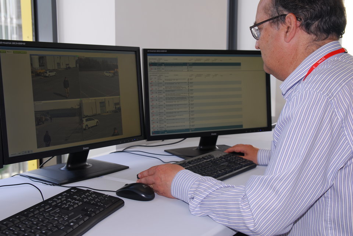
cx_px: 176
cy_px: 118
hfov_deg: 41.1
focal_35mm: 48
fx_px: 471
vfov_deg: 28.1
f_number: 4.5
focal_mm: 32
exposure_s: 1/60
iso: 100
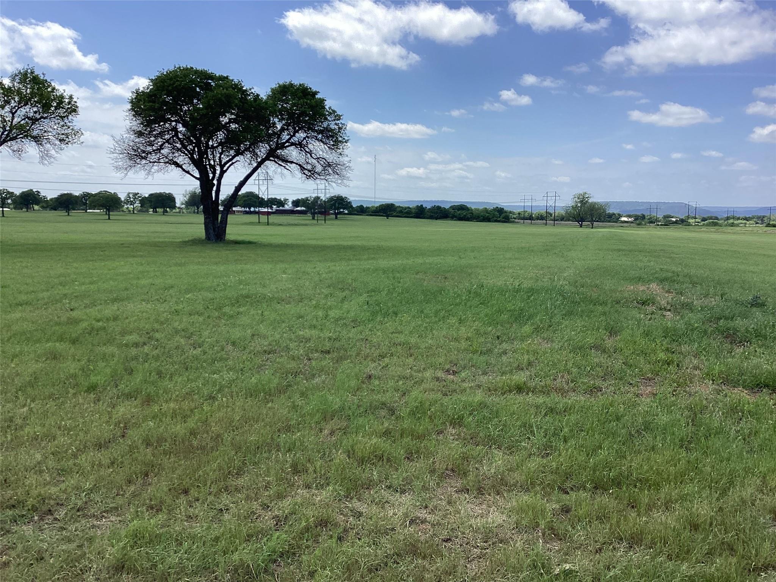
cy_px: 291
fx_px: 695
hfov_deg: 58.4
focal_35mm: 31
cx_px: 388
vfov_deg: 45.4
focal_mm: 3.3
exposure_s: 1/1217
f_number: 2.4
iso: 25
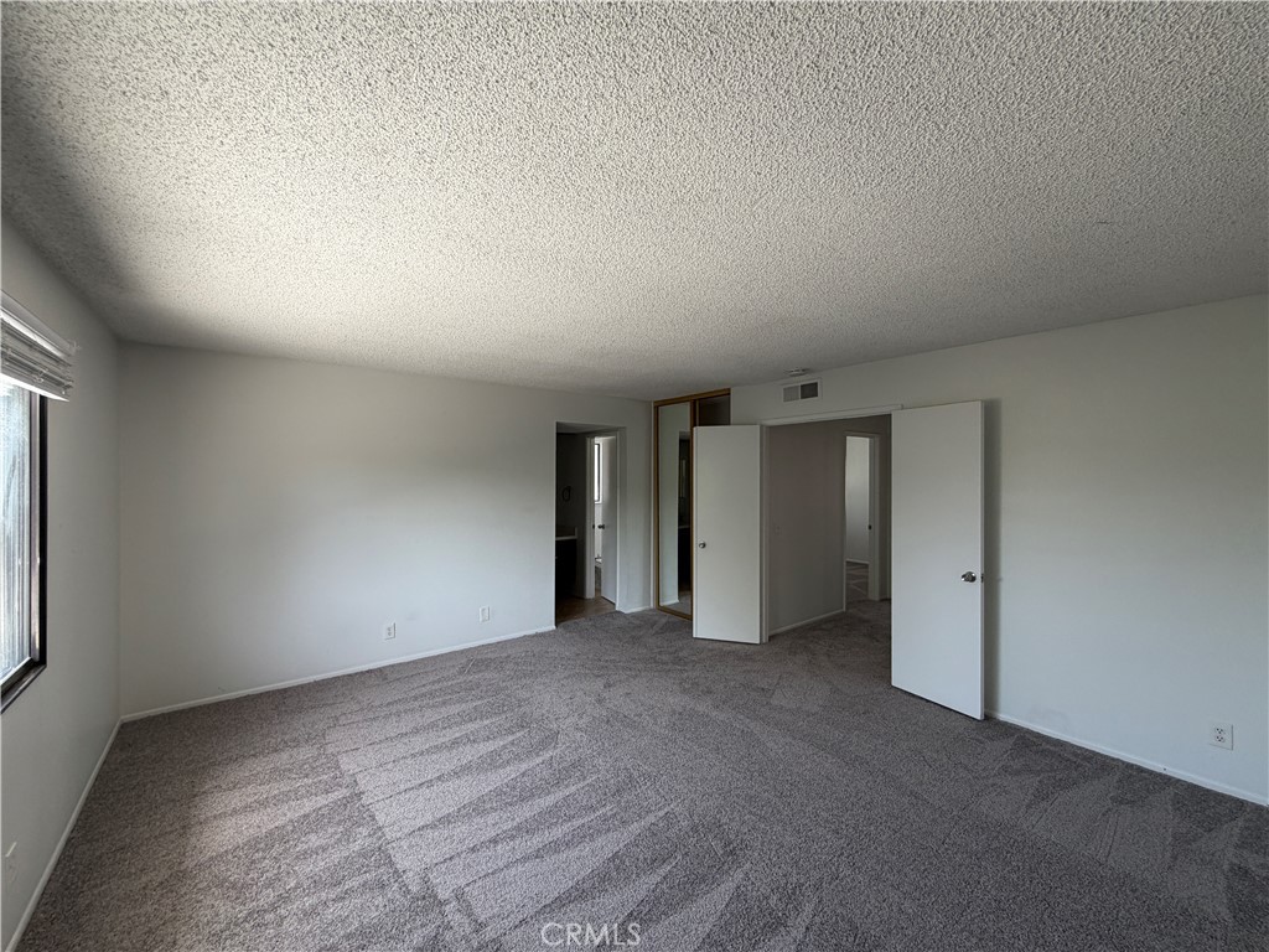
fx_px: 513
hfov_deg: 102.1
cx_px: 634
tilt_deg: +0.1
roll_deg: +0.5
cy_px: 476
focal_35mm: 14
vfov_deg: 85.7
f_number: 2.2
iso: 100
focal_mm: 2.22
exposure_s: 1/121
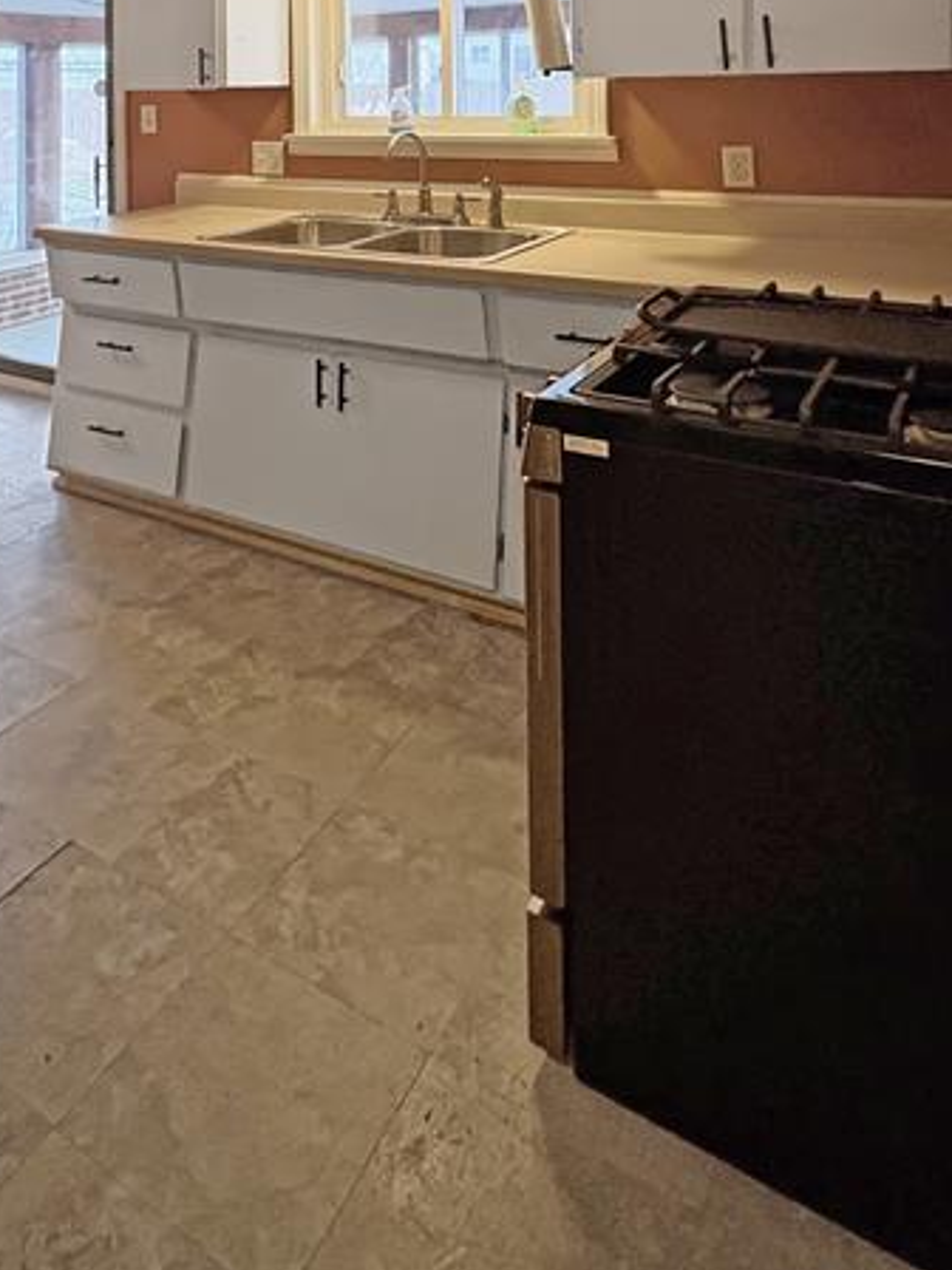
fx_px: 880
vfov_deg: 68.2
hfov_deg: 56.2
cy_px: 363
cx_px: 366
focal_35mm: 24
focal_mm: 2.22
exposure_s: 1/60
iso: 500
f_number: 2.2
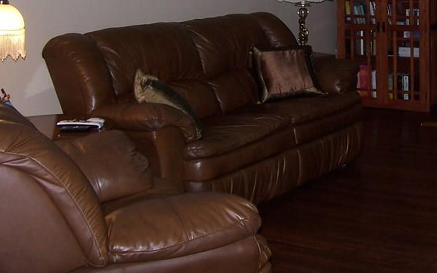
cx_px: 348
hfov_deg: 29.9
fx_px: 798
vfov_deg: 19.1
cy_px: 30
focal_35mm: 67
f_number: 2.8
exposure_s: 1/60
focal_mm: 6.3
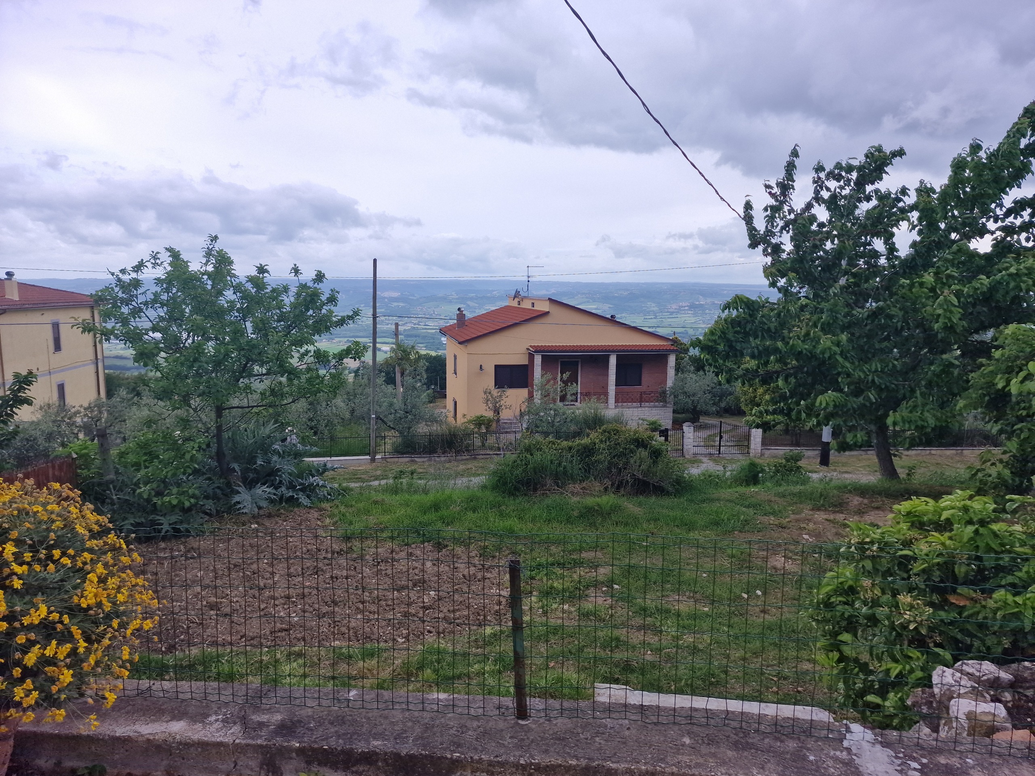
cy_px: 388
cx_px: 518
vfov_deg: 58.9
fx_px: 688
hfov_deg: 73.9
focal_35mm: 23
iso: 50
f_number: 1.8
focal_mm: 6.4
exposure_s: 1/476
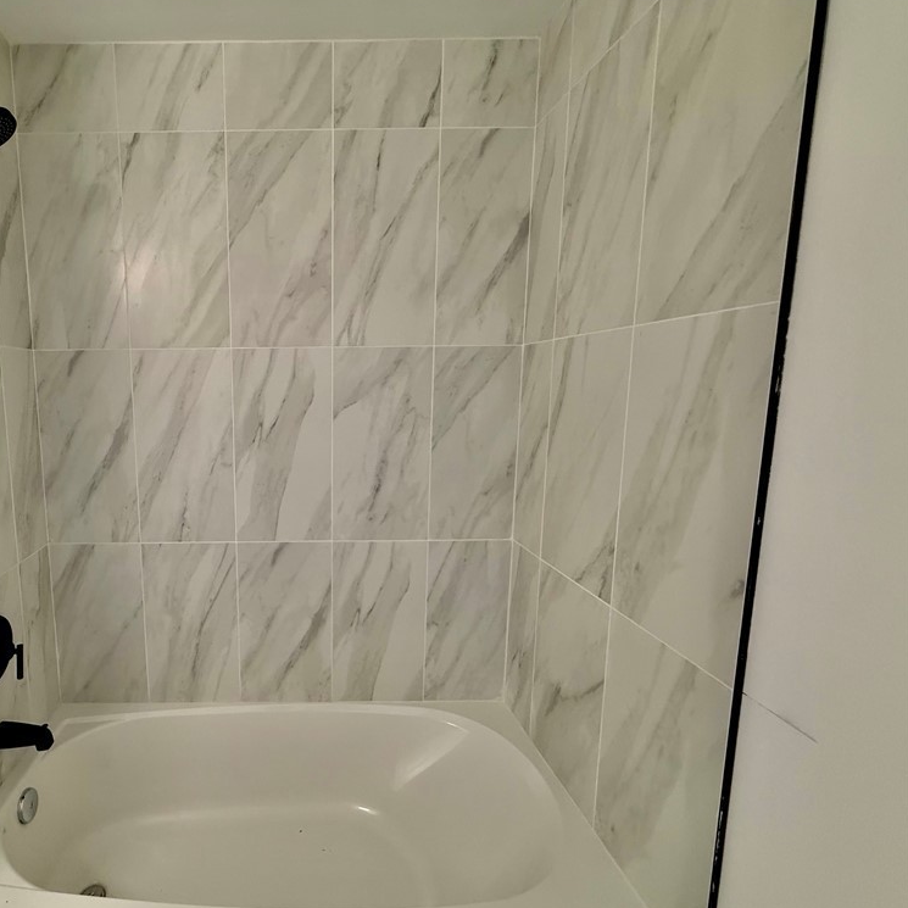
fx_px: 505
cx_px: 289
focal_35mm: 17
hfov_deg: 80.6
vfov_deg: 84.0
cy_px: 455
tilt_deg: -7.3
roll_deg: +0.3
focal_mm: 2.22
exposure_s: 1/120
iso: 200
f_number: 2.2
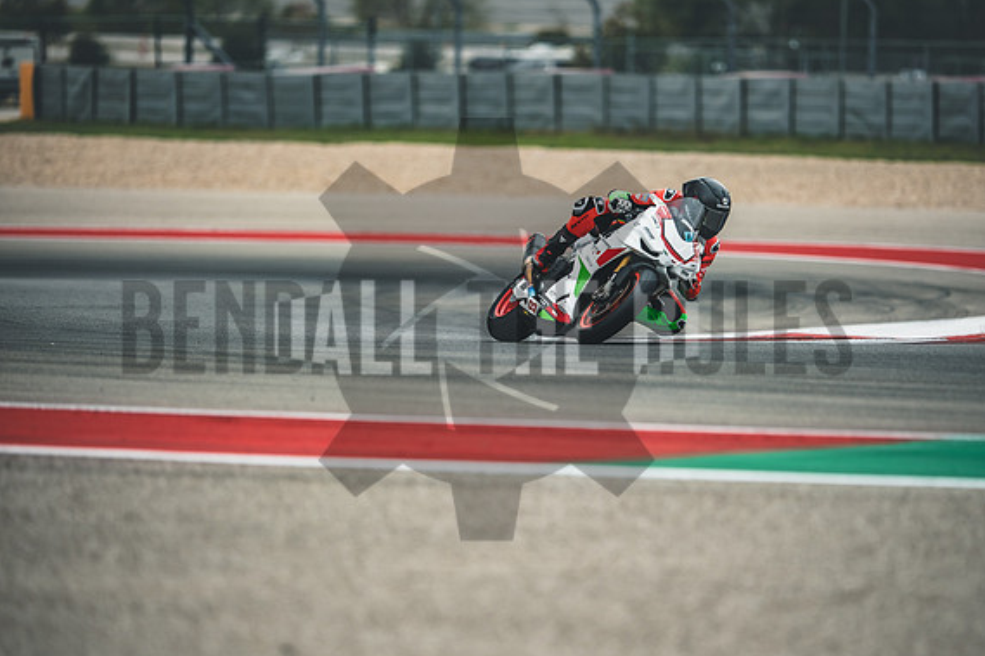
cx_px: 486
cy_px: 330
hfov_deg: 6.7
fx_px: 8370
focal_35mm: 306
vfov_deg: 4.5
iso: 200
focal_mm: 200
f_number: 2
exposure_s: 1/1600
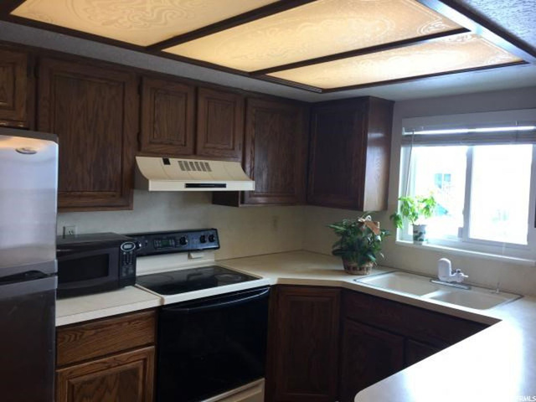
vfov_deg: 48.2
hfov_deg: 61.7
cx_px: 268
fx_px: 449
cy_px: 201
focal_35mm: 29
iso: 40
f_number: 2.2
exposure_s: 1/60
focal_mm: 4.15
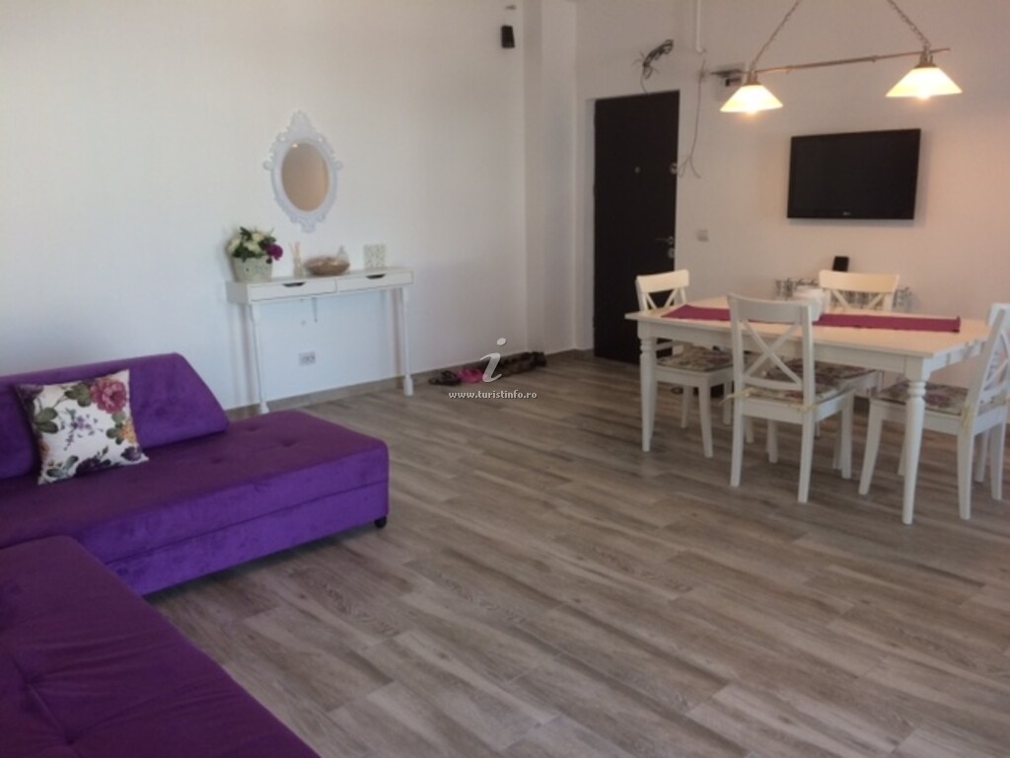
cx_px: 505
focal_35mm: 29
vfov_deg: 48.2
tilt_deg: -13.6
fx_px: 846
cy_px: 379
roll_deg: +0.3
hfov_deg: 61.7
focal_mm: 4.15
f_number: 2.2
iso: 80
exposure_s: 1/33
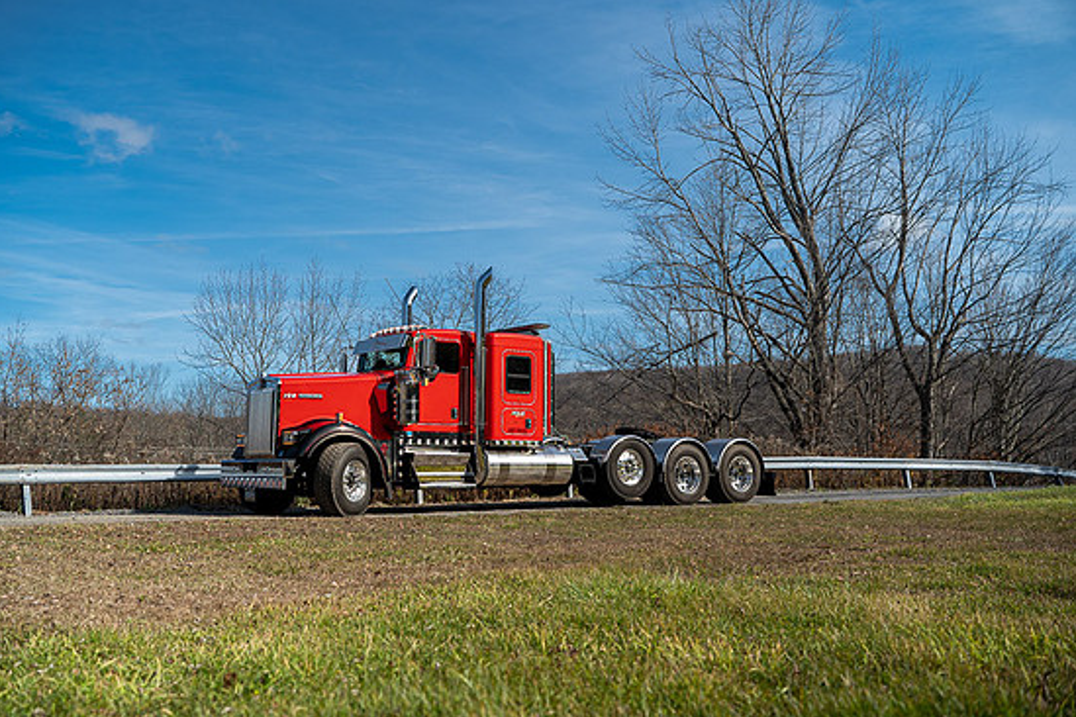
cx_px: 512
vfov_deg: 35.9
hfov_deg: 51.9
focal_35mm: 37
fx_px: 1106
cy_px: 344
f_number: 3.2
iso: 100
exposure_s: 1/100
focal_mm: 35
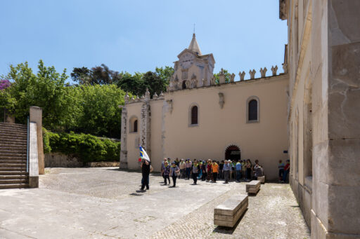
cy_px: 120
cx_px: 180
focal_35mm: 20
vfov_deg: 61.9
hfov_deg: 84.0
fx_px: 200
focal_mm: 20
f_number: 4.5
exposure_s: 1/800
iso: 100
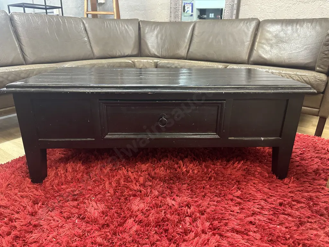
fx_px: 228
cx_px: 164
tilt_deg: -20.2
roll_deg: -1.4
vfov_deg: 56.8
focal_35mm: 24
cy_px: 124
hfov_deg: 71.6
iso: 500
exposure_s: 1/50
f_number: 1.78
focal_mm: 6.86
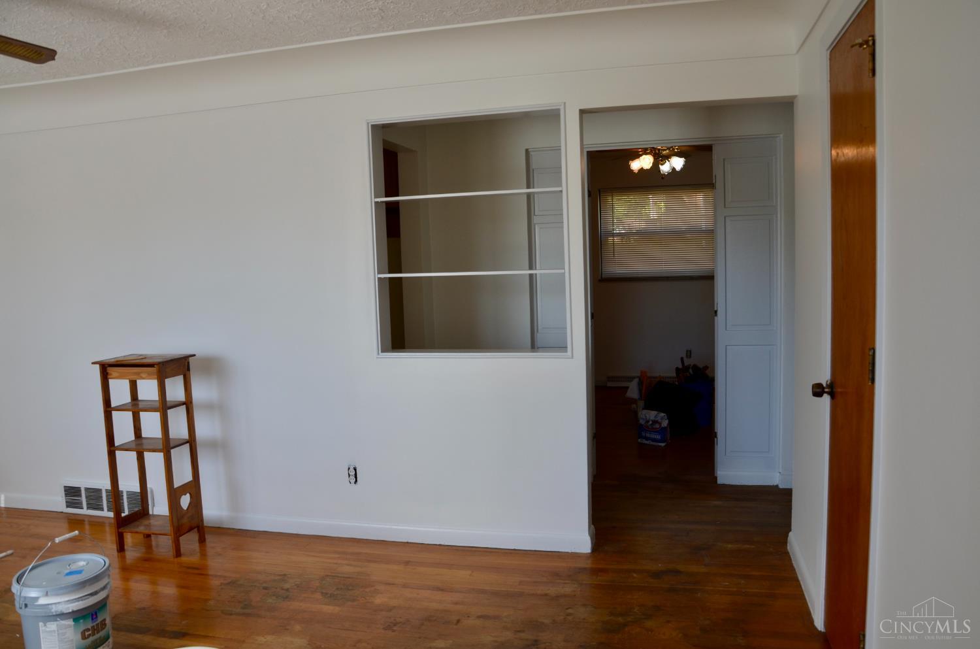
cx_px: 490
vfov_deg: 47.7
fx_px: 733
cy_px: 324
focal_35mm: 27
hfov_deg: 67.5
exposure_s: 1/125
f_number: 5.6
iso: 250
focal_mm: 18
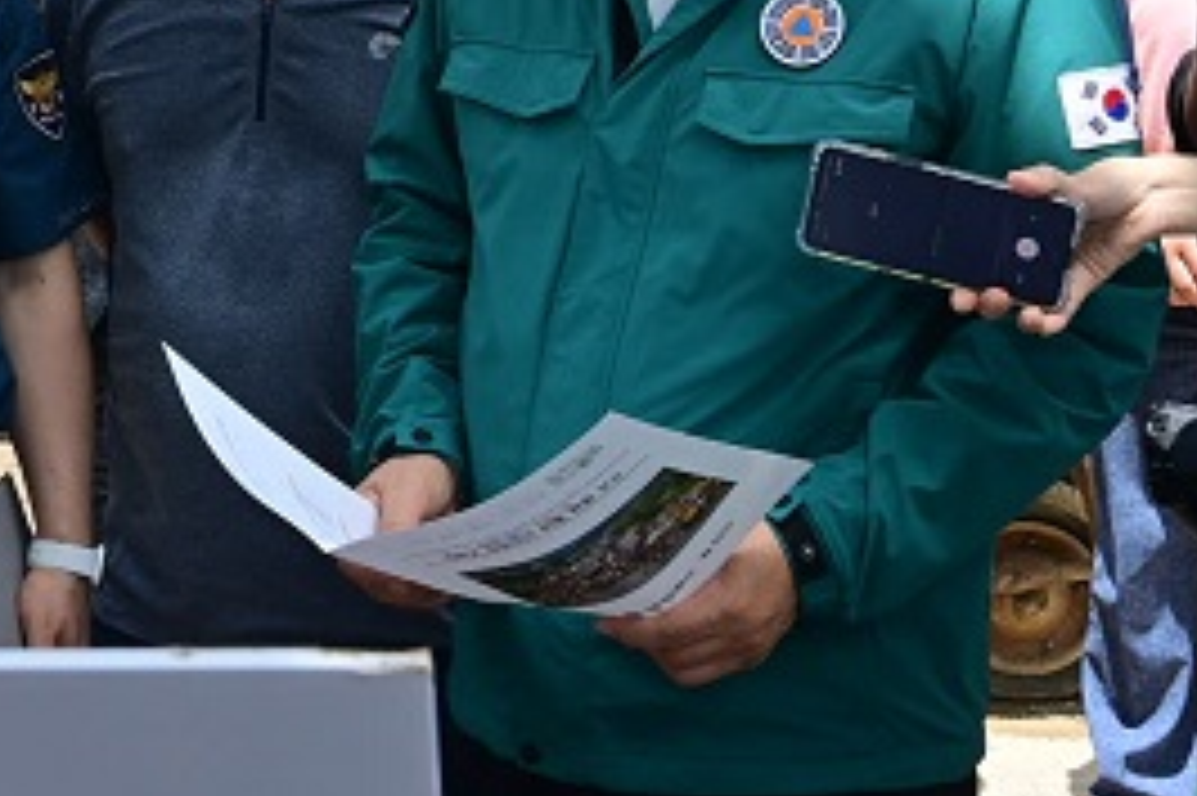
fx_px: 3356
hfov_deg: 19.5
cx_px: -72
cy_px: -22
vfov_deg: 13.3
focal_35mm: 101
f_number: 10
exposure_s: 1/200
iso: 400
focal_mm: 42
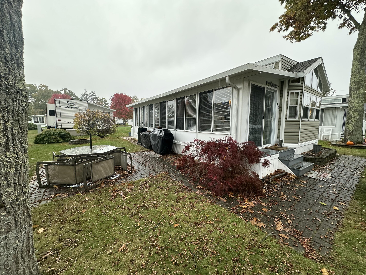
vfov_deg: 85.7
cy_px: 138
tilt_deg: -4.8
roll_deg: -0.5
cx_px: 183
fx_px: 148
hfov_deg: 102.1
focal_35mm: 14
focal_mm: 2.22
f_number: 2.2
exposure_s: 1/99
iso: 160
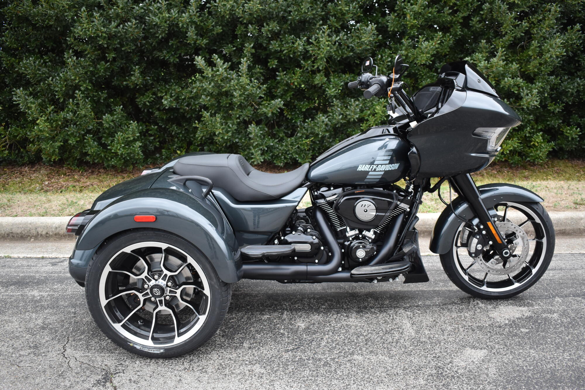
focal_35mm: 34
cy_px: 195
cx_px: 292
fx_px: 561
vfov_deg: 38.4
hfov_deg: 55.1
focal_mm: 23
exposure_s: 1/800
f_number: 3.8
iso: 800
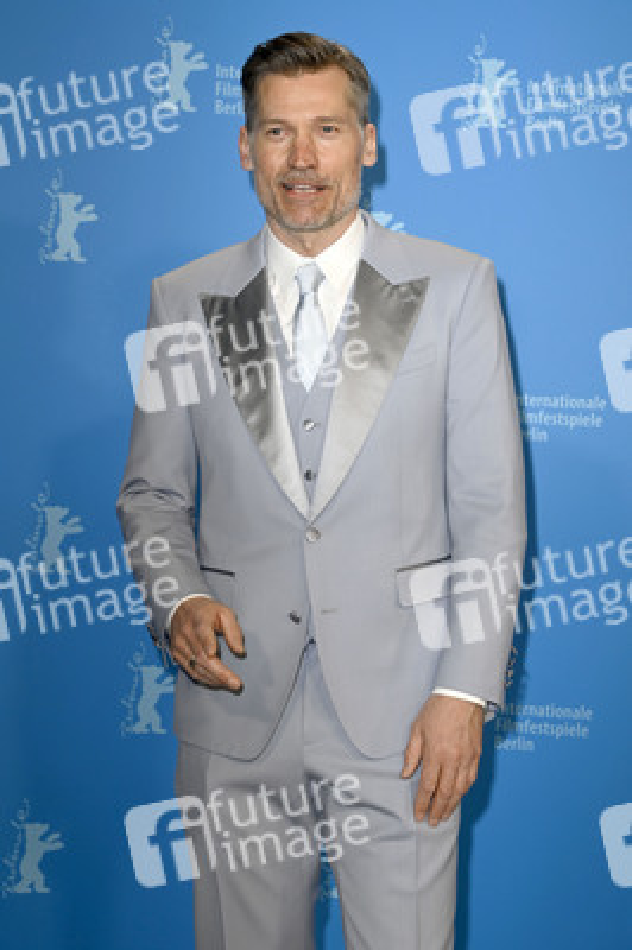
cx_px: 316
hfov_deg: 20.0
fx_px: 1794
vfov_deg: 29.7
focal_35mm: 68
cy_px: 475
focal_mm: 68
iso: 800
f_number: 5.6
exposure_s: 1/250
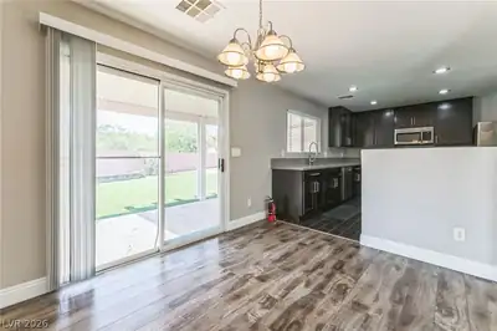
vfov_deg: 81.1
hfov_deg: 104.3
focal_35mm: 14
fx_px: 193
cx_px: 248
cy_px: 166
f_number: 7.1
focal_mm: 14
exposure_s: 1/80
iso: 320
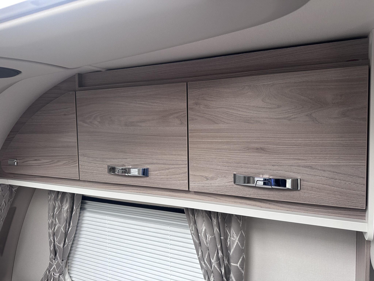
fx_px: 259
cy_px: 140
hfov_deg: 71.6
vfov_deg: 56.8
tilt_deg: -3.1
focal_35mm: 24
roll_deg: +0.6
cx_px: 187
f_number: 1.78
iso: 250
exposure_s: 1/111
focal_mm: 6.86
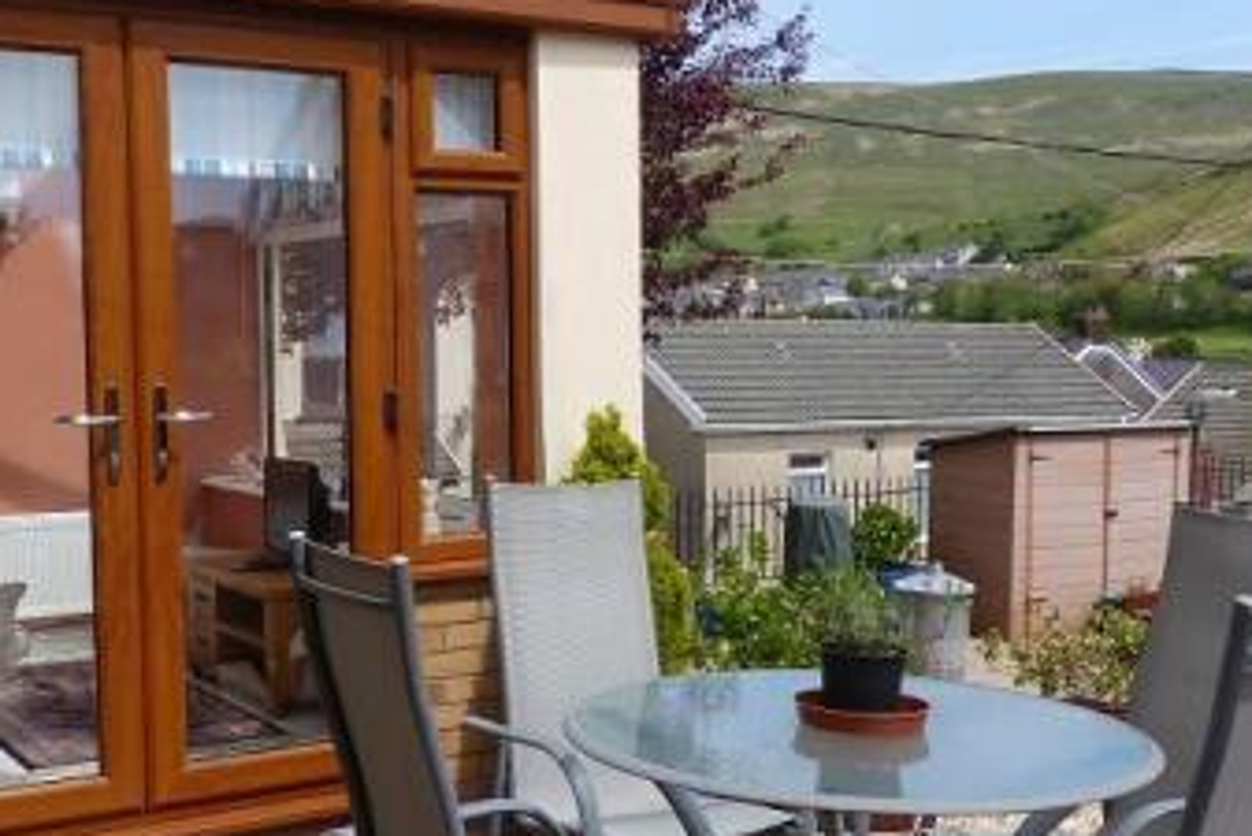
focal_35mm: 45
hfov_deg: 43.5
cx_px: 541
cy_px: 466
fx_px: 1566
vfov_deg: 29.9
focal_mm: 4.5
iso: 100
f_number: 4
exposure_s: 1/800
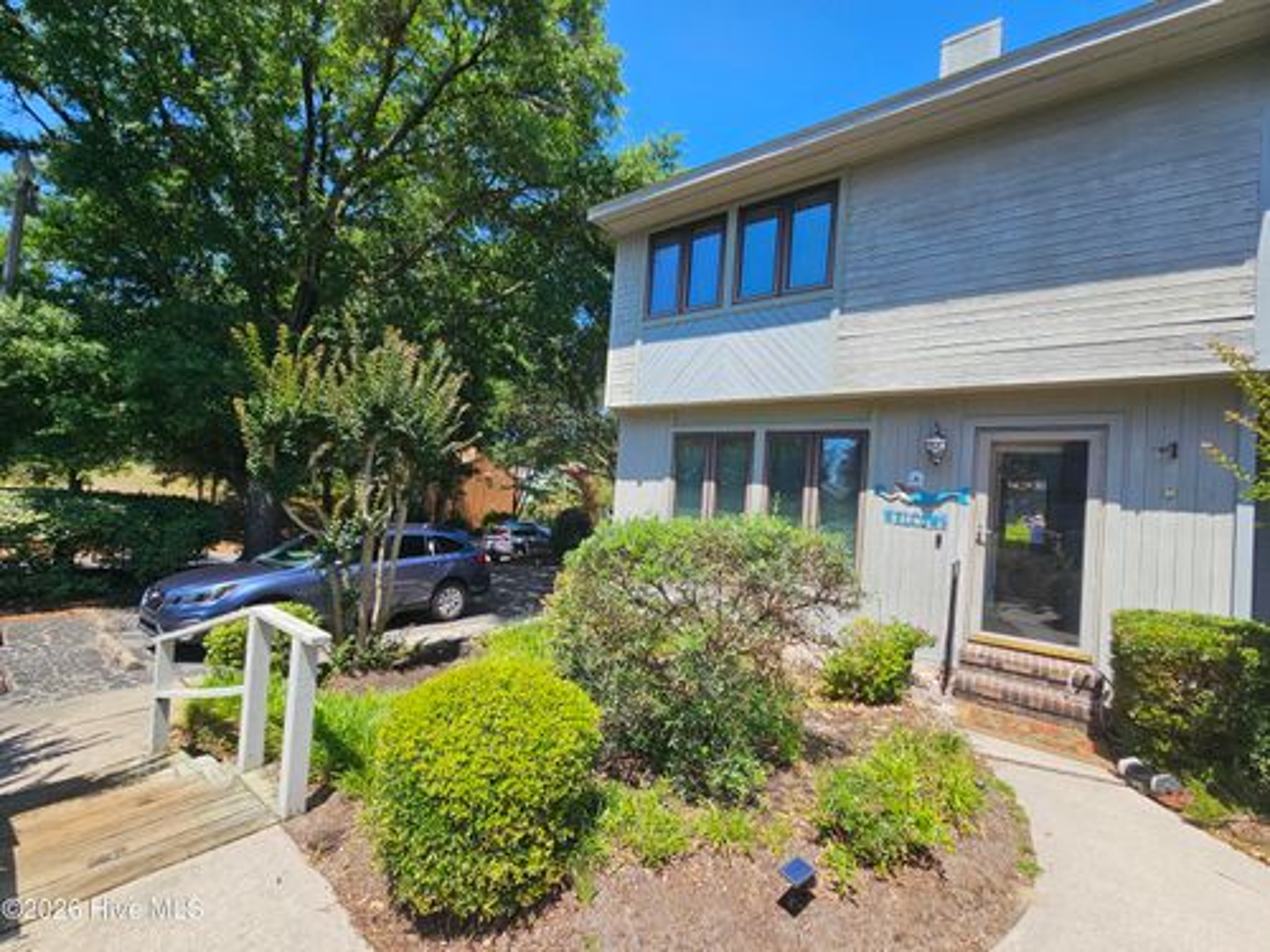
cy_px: 476
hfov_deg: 106.2
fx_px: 477
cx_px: 635
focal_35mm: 13
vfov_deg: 89.9
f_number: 2.2
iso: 50
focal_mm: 2.2
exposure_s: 1/1380
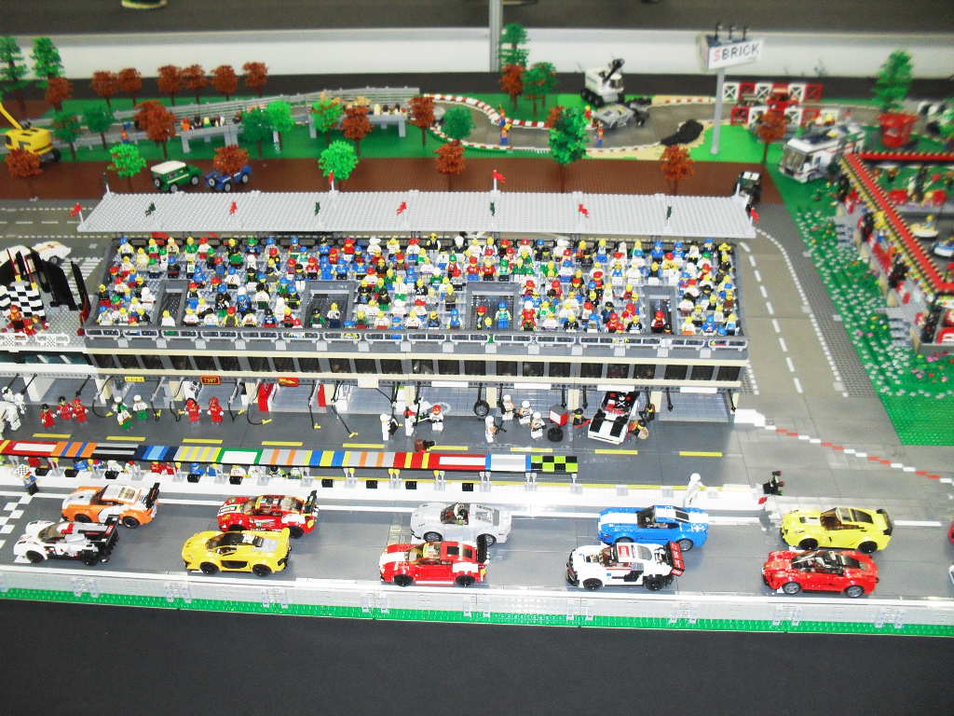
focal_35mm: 35
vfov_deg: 40.7
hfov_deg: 52.6
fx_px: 965
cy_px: 358
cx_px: 477
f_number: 3.2
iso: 200
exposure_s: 1/45
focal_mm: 6.3
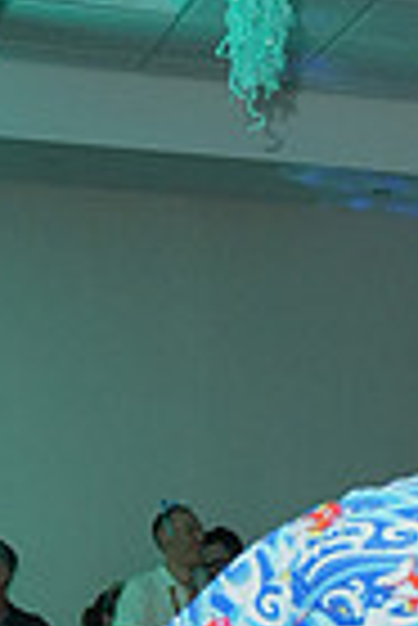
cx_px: 667
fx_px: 2172
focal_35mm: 125
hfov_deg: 10.5
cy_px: 869
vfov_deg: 15.4
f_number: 4
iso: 3200
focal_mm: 30
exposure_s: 1/200
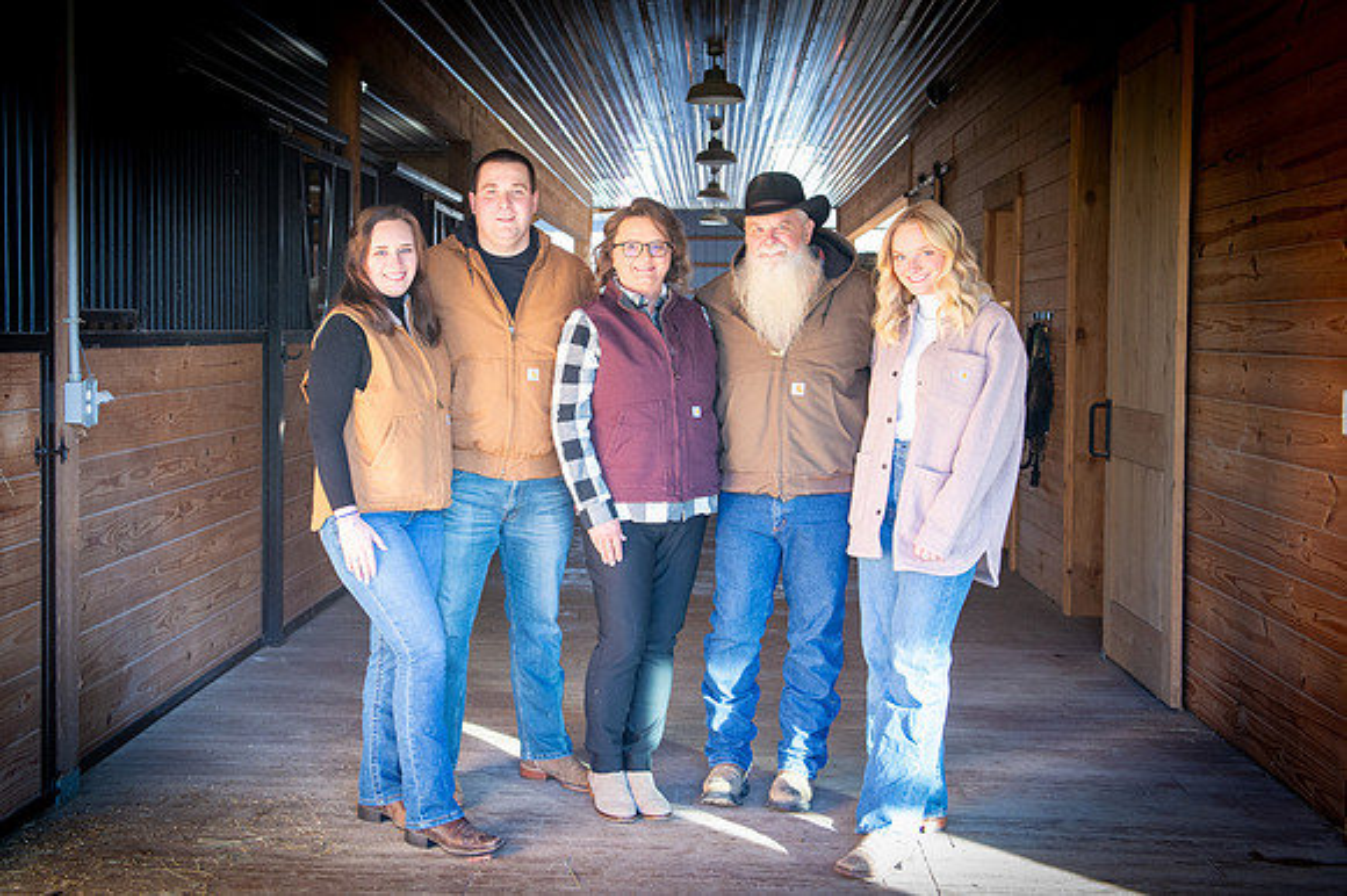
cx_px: 575
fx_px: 1657
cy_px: 387
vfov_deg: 30.2
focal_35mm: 44
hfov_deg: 44.1
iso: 1250
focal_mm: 38
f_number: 5
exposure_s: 1/80
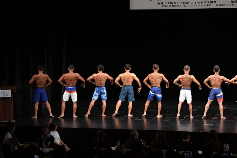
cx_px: 118
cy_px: 79
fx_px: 711
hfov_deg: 18.9
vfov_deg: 12.7
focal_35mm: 108
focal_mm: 72
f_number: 5.6
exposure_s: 1/400
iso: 3200
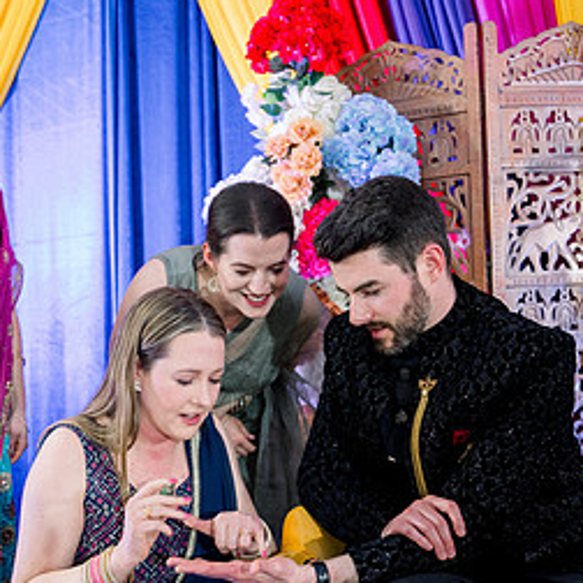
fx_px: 896
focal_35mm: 47
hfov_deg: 35.8
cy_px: 397
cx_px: 215
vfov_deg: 35.6
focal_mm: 24
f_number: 2.8
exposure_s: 1/125
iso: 1250
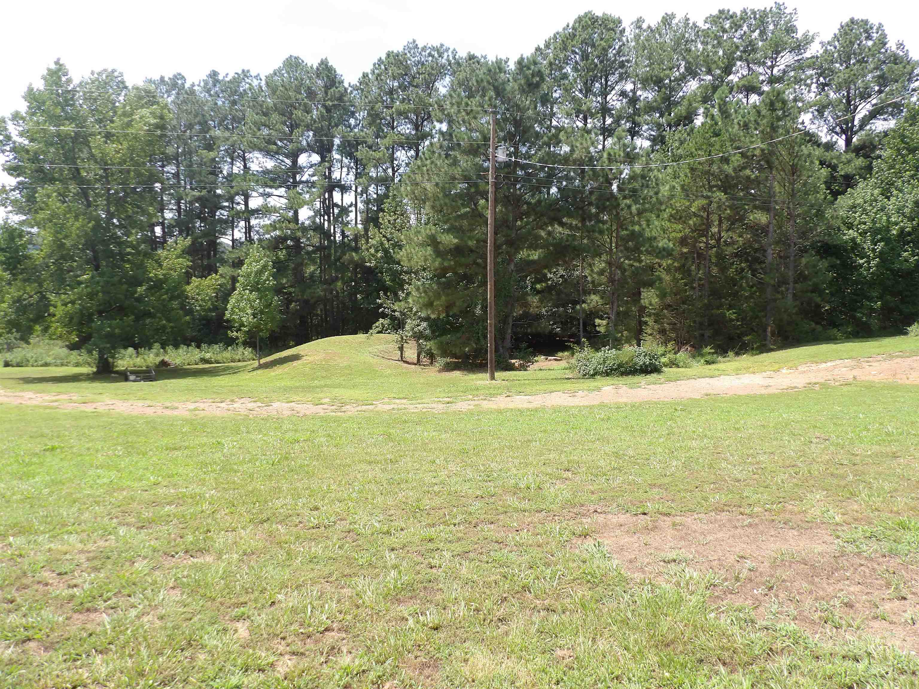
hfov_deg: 71.6
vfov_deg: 56.8
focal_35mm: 24
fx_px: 637
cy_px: 344
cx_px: 460
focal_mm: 4.3
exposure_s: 1/379
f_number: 3.2
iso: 100
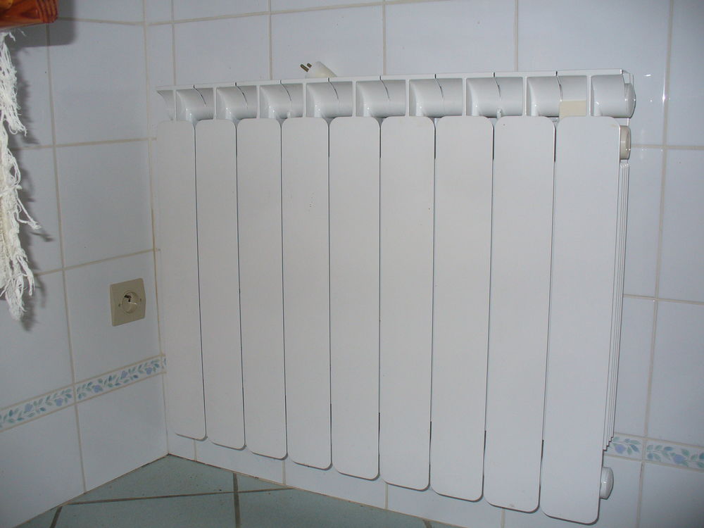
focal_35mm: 37
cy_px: 264
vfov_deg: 38.7
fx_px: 752
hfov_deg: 50.1
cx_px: 352
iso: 100
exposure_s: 1/30
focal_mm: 6.1
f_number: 2.8
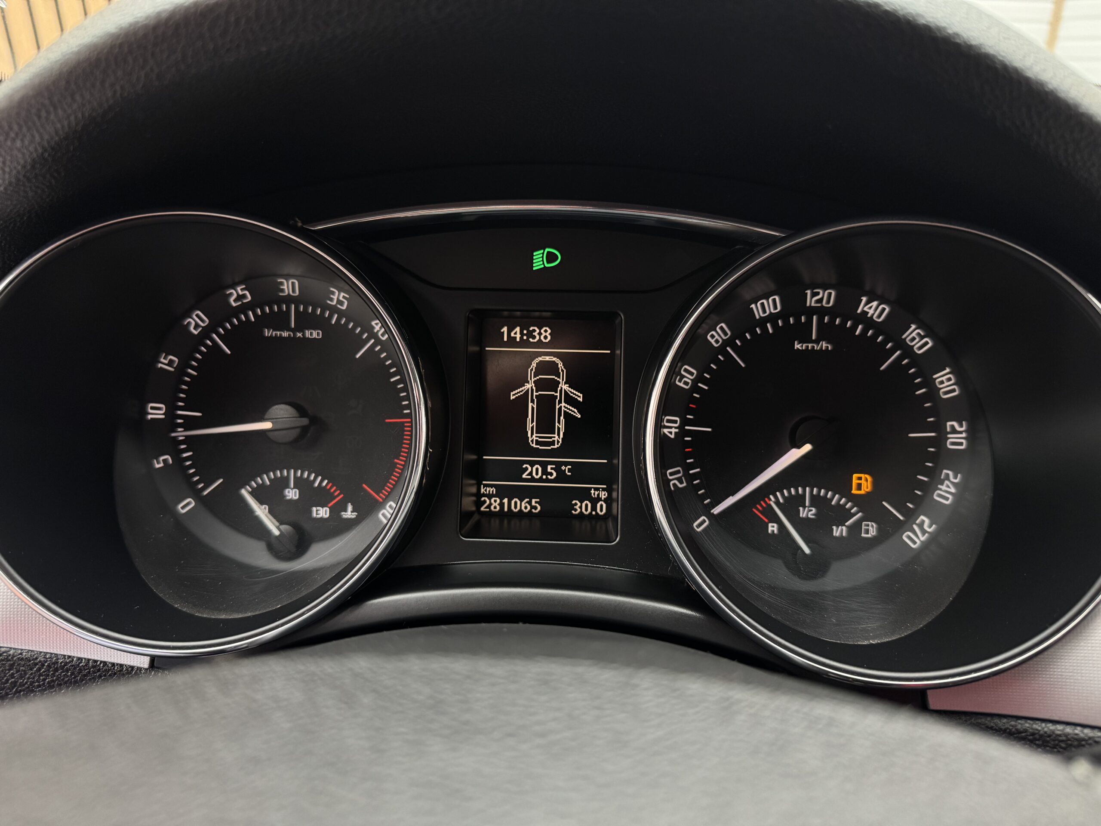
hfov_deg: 71.6
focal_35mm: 24
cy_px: 413
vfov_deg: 56.8
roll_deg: +0.6
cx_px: 550
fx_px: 763
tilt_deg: -23.9
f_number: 1.78
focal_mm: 6.76
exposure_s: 1/81
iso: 200
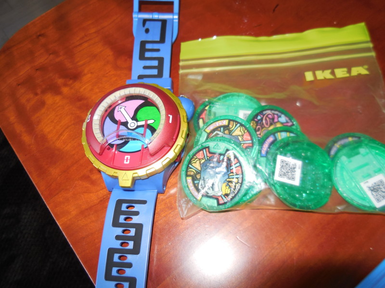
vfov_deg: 54.9
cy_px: 144
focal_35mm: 25
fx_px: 278
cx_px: 192
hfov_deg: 69.4
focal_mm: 4.5
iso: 125
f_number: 3.1
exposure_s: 1/25
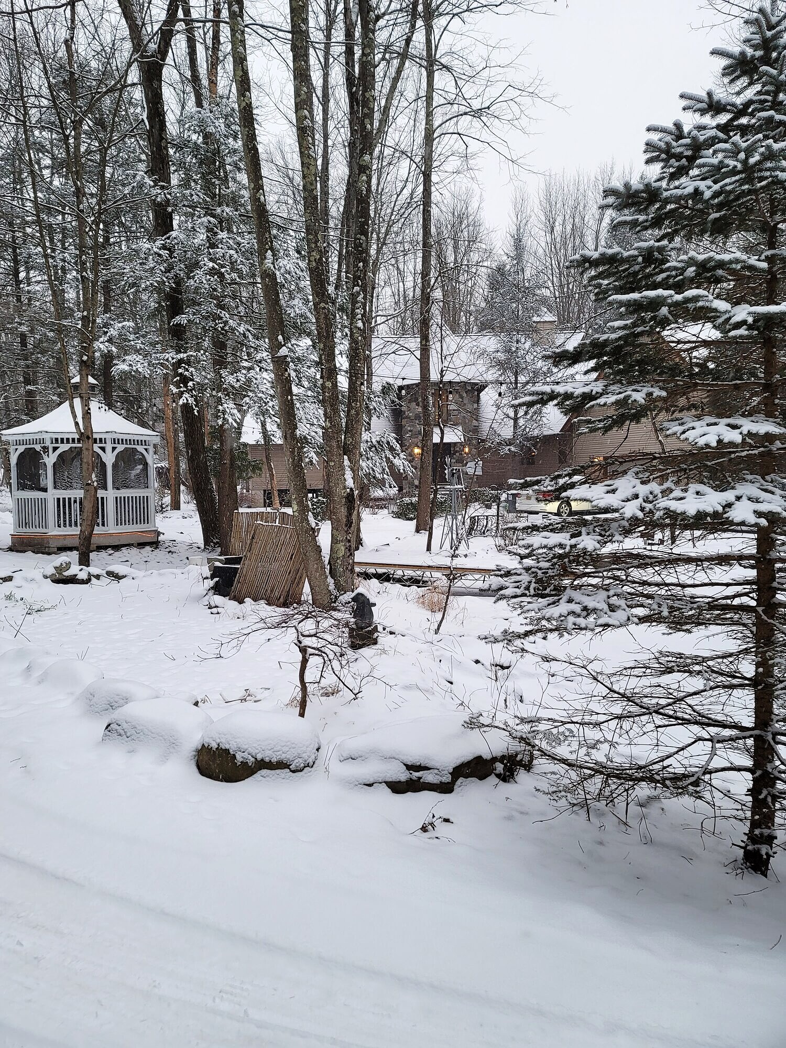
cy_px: 524
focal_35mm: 25
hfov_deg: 54.9
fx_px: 757
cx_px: 393
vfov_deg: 69.4
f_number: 1.8
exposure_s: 1/119
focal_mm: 7
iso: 125
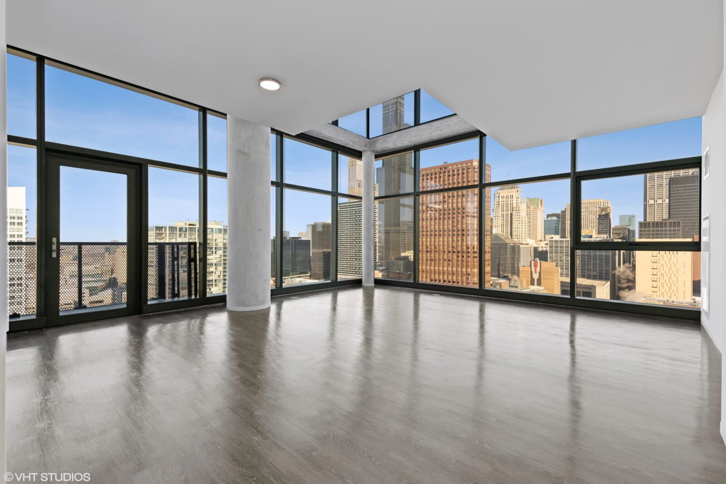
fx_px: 323
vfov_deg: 73.8
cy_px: 242
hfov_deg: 96.7
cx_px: 363
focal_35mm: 16
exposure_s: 1/40
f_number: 7.1
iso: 320
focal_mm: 16
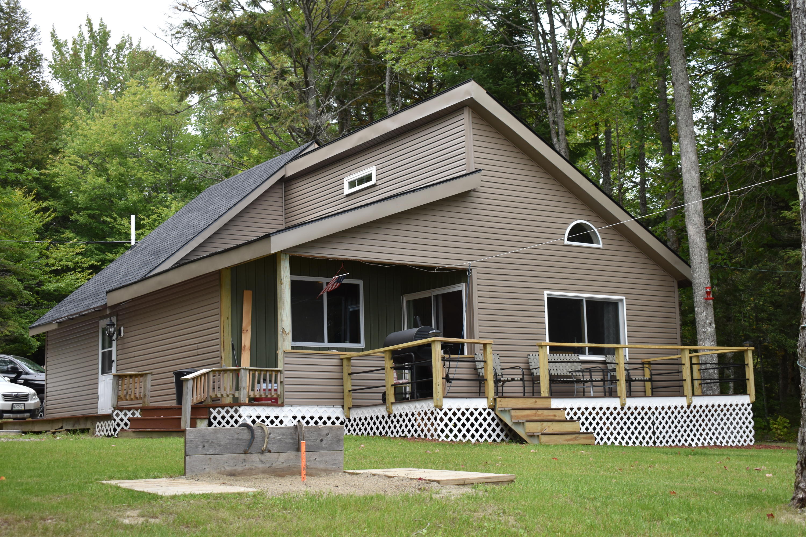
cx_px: 403
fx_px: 1075
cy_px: 268
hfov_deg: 41.1
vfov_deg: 28.1
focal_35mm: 48
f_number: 5.6
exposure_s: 1/250
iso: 200
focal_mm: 32
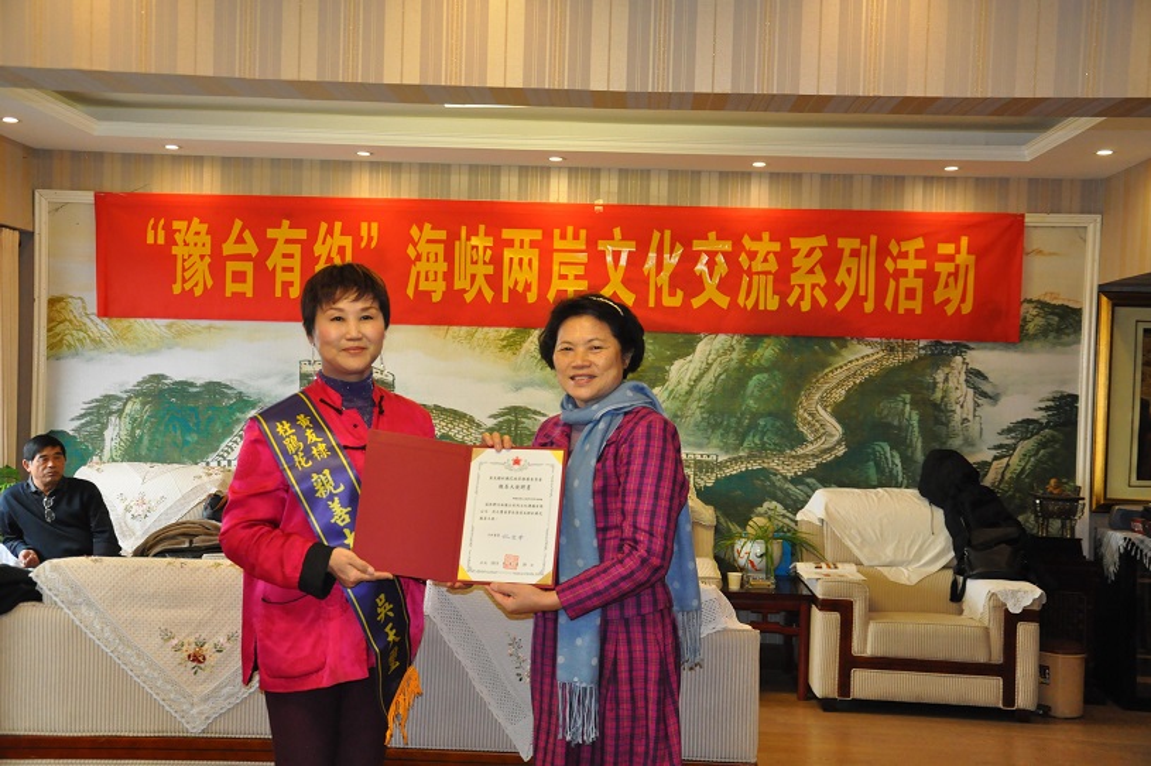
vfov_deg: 29.8
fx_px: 1438
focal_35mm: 45
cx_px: 576
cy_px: 383
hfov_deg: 43.6
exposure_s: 1/60
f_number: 5
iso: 1600
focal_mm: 30
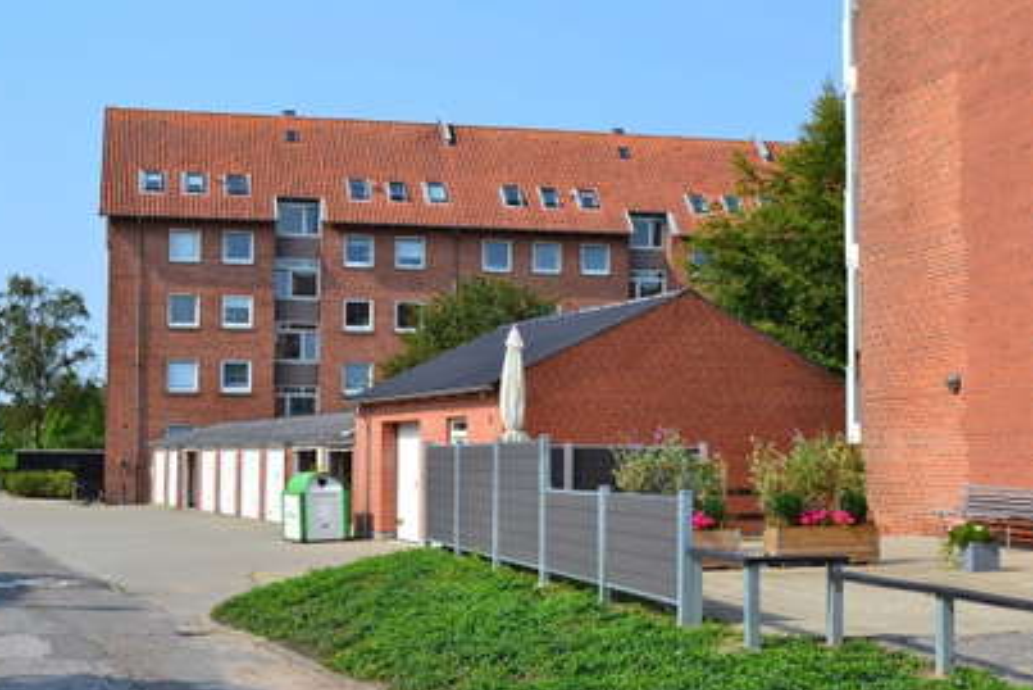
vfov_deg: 25.5
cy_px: 357
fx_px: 1521
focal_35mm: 53
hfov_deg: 37.5
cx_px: 501
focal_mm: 34
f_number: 11
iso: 400
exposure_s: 1/400
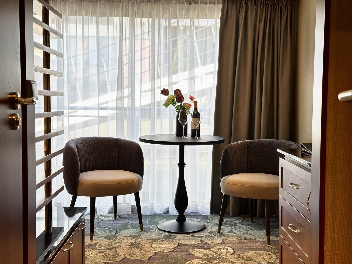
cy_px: 132
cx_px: 176
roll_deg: -0.5
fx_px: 488
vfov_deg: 30.3
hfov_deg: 39.7
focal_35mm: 48
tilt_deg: -4.4
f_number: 1.78
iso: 80
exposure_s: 1/50
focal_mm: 6.86
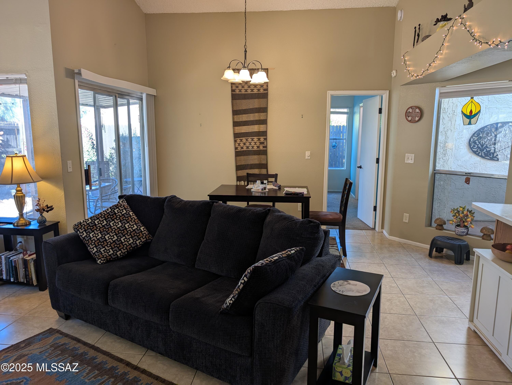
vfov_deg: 56.9
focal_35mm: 24
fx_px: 355
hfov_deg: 71.5
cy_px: 192
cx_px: 256
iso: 30
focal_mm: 6.9
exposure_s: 1/60
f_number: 1.68
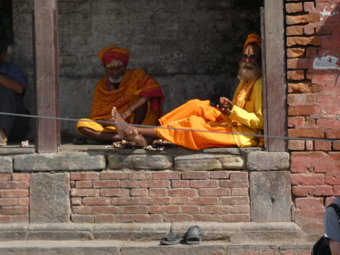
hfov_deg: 3.7
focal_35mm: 531
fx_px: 5216
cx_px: 170
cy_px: 128
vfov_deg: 2.8
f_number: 5.6
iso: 80
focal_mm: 95.2
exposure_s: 1/400
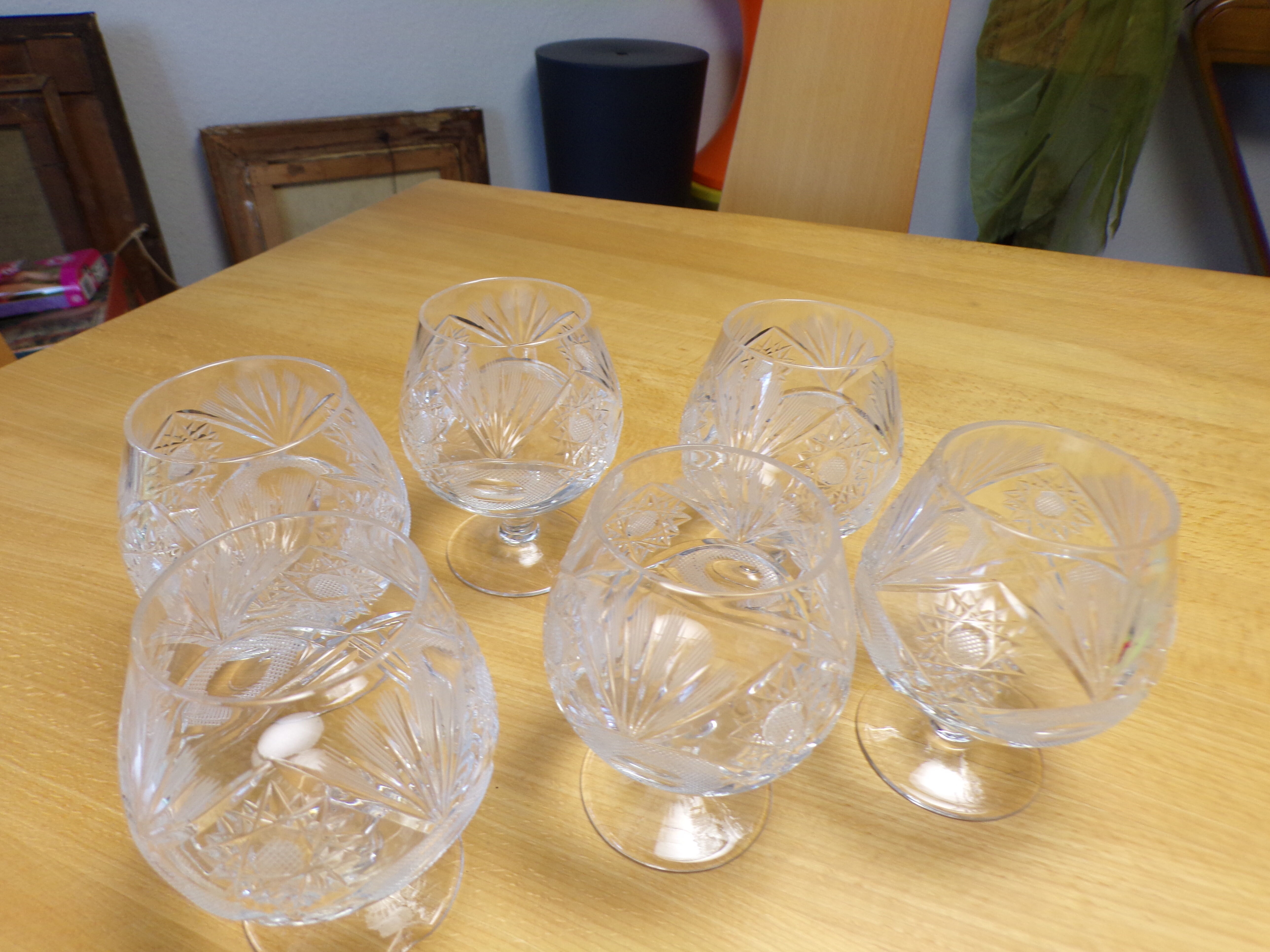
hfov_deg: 71.6
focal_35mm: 24
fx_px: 881
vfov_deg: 56.8
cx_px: 635
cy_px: 476
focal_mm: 4.3
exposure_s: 1/45
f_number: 3
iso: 100
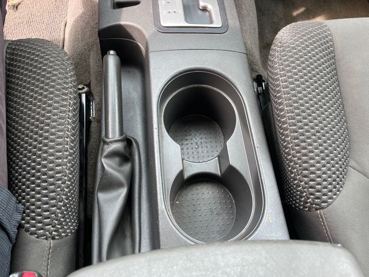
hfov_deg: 67.3
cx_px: 184
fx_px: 277
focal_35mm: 26
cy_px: 138
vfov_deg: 53.1
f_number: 1.6
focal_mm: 4.2
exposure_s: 1/121
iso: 100
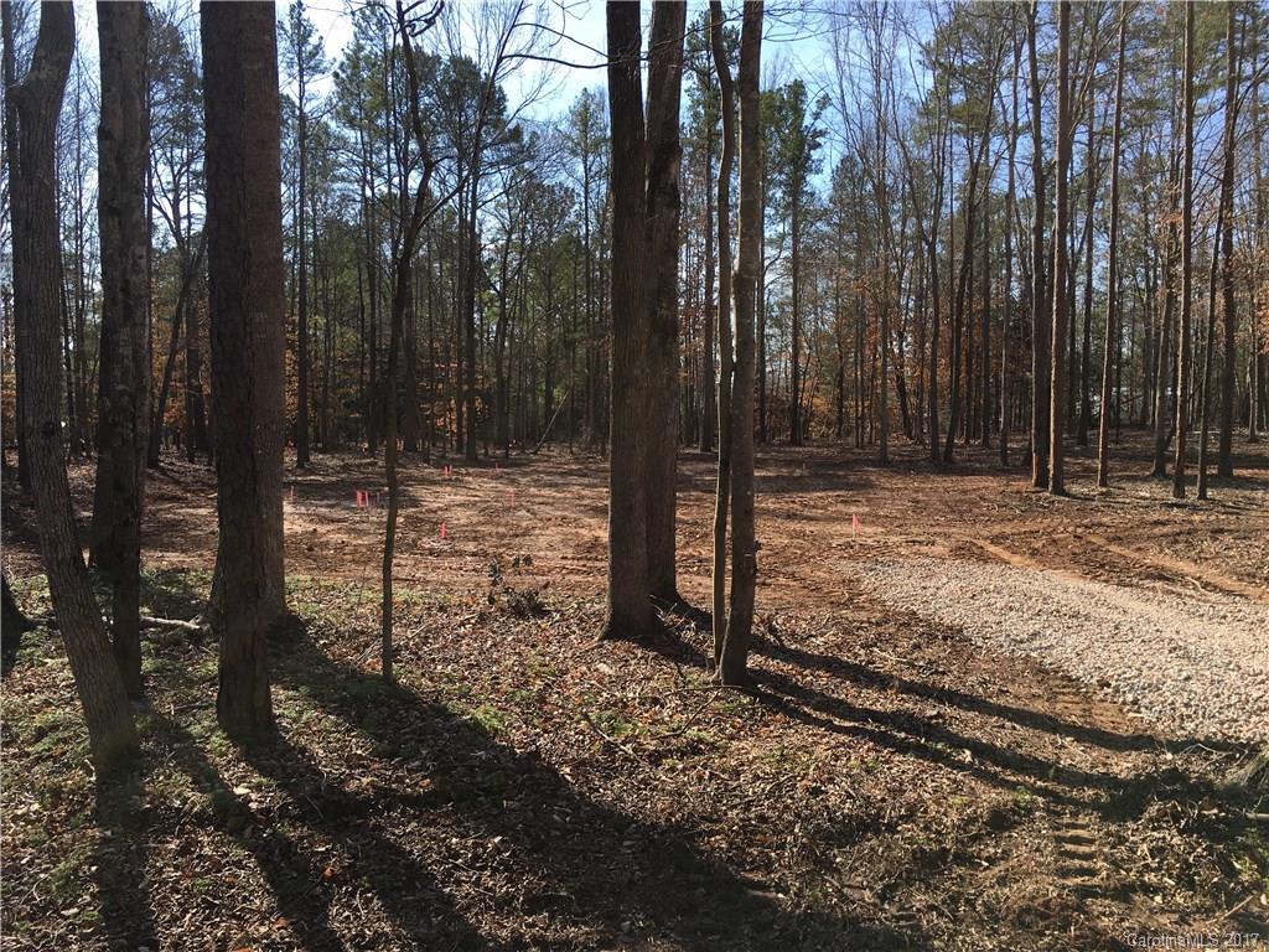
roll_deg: +0.5
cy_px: 476
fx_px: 1063
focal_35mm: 29
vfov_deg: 48.2
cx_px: 634
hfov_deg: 61.7
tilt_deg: -1.9
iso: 25
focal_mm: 4.15
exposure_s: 1/801
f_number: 2.2
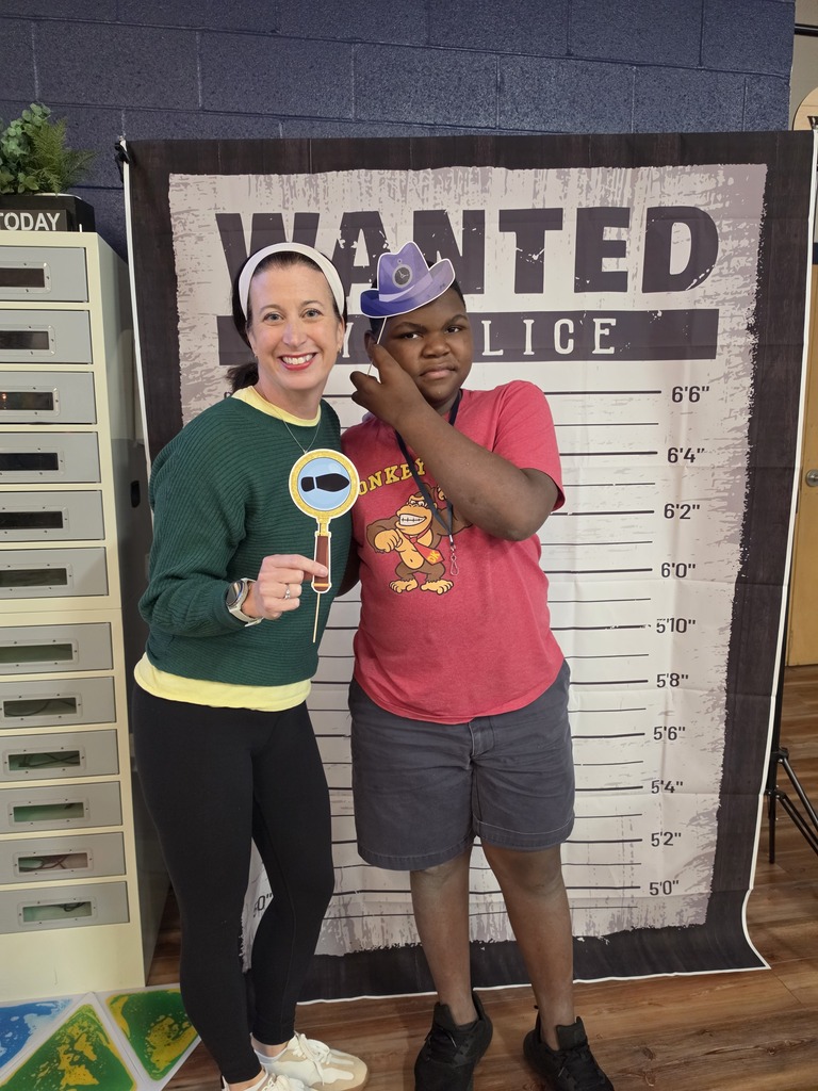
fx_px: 725
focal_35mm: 23
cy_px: 546
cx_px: 409
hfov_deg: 58.9
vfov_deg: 73.9
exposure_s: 1/120
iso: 800
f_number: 1.4
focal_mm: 6.5
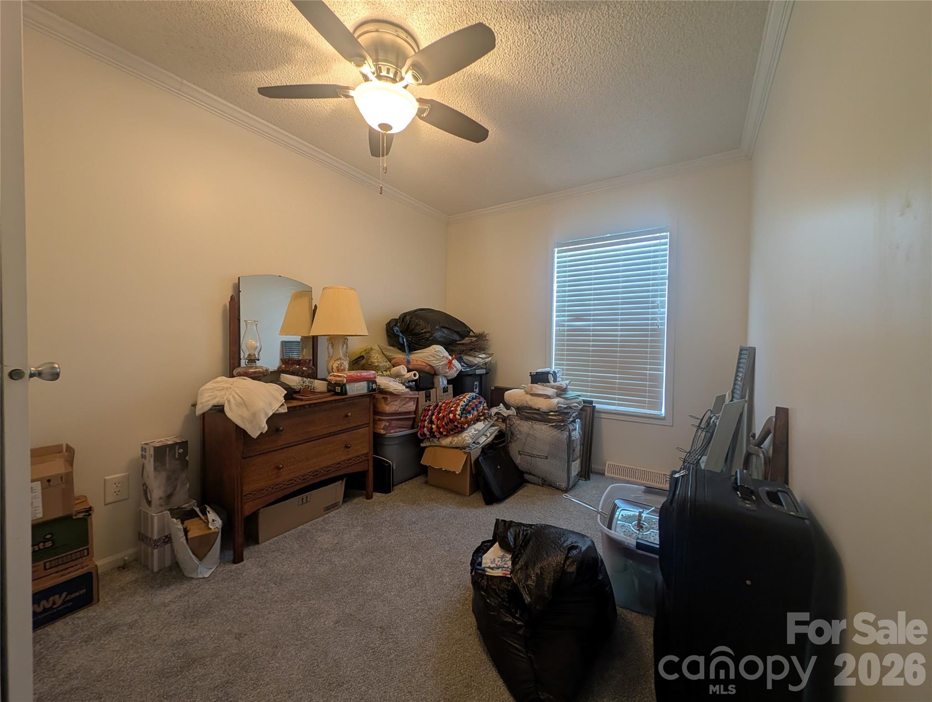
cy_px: 351
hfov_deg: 110.5
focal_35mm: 12
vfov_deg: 94.6
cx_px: 466
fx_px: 324
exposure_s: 1/40
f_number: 1.95
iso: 85
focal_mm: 2.23
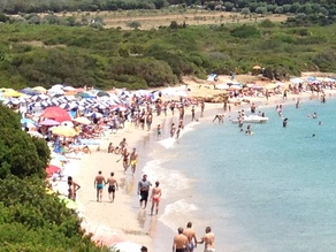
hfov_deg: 10.1
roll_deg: +0.9
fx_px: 1864
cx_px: 426
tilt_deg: -0.8
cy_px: 0
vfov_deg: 7.7
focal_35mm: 192
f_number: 2.4
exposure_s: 1/1727
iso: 50
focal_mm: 4.28
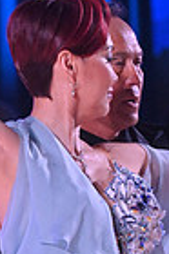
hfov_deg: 2.4
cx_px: 94
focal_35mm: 561
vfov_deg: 3.7
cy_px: 399
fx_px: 3960
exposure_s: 1/400
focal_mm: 135
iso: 4000
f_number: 5.6
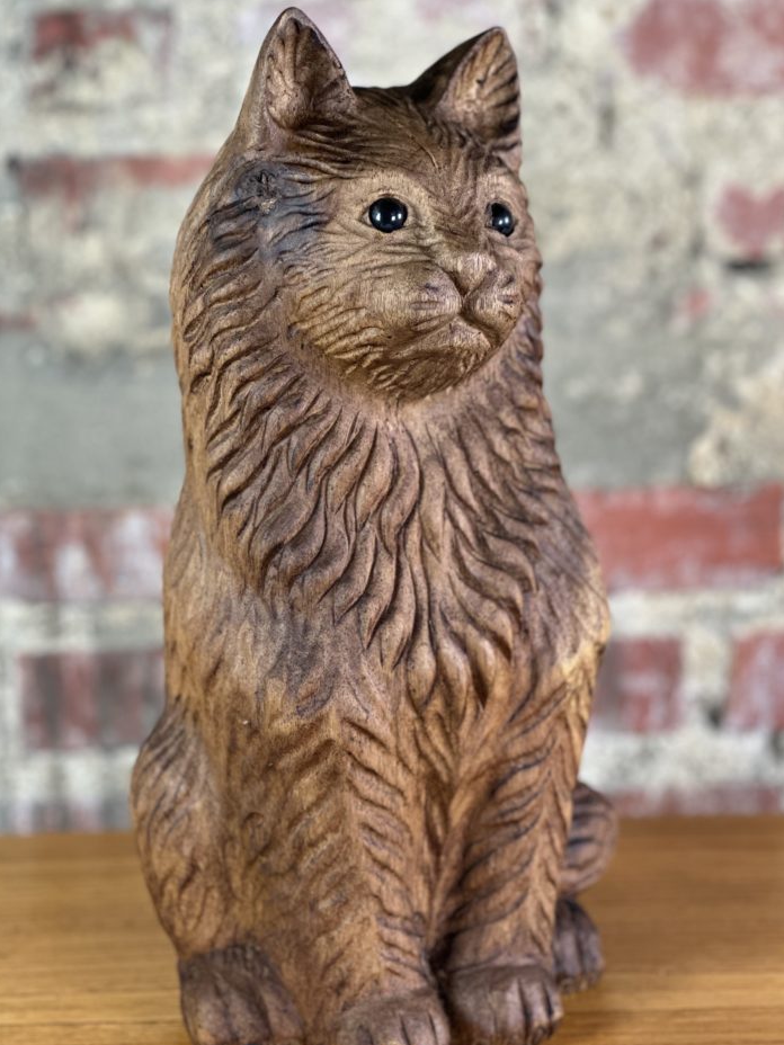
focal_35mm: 85
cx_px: 390
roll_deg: +1.4
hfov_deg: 17.4
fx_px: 2567
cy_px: 521
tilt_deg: -15.4
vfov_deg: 23.0
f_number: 2.8
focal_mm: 9
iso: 160
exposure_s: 1/33
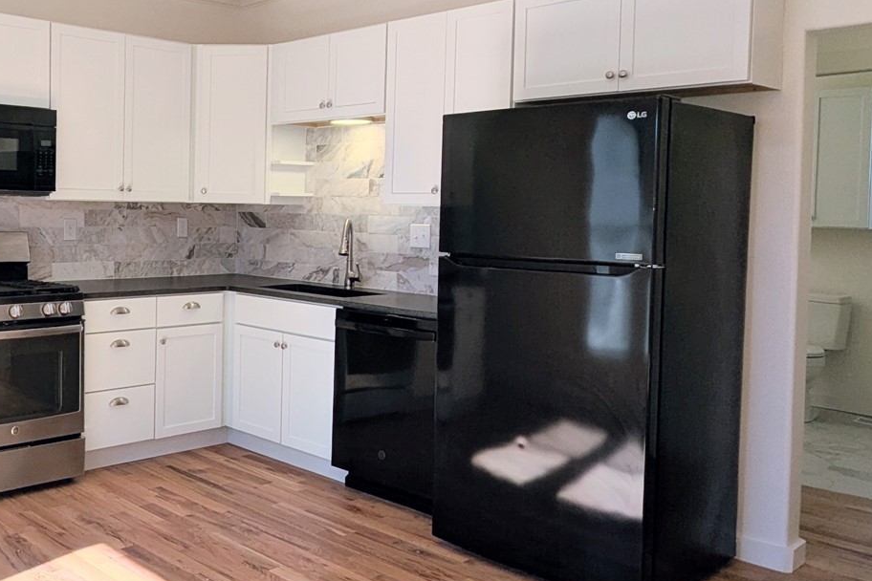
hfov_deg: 51.3
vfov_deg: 37.8
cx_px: 185
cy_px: 244
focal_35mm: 35
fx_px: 848
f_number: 2.2
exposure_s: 1/1056
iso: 47
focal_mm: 2.35
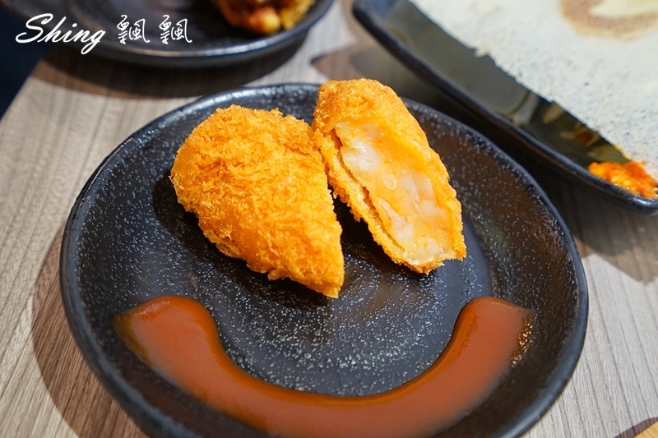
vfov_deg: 37.8
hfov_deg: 54.4
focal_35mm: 35
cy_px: 219
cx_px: 329
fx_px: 640
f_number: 5.6
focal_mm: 35
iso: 1250
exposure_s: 1/25
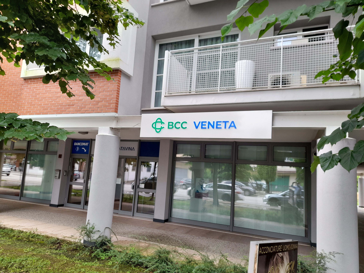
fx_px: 263
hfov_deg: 69.4
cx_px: 182
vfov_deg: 54.9
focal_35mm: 25
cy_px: 136
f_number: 2
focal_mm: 4.6
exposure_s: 1/100
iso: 32
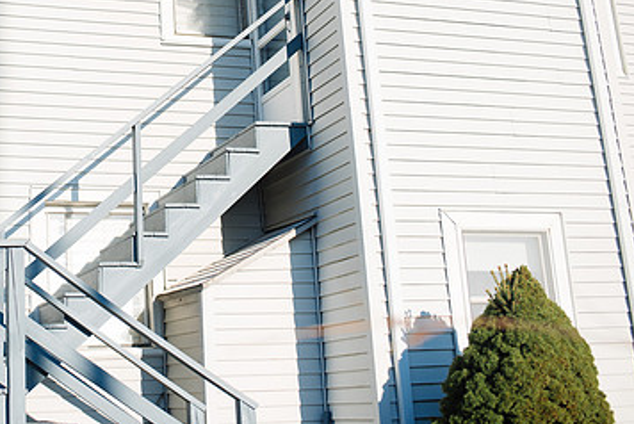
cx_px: 128
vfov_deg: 23.6
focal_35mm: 57
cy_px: 110
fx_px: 1005
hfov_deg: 34.0
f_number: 2.8
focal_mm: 35
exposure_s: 1/1250
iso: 100
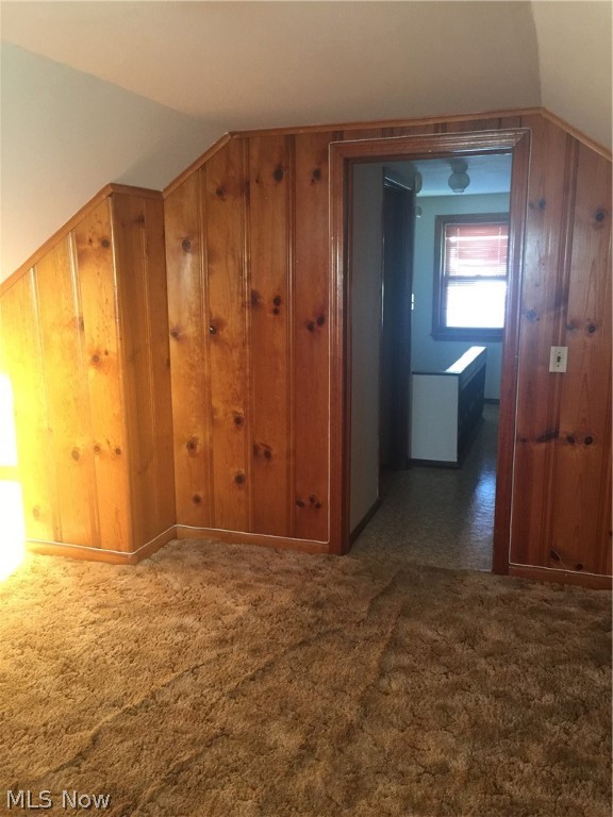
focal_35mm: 29
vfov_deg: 61.7
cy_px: 408
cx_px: 306
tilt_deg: -10.9
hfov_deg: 48.2
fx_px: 685
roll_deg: +1.0
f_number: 2.2
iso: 125
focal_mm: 4.15
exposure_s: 1/15
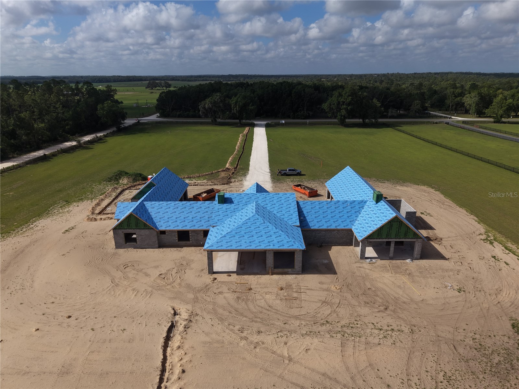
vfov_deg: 56.8
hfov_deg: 71.6
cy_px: 194
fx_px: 360
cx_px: 260
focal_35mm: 24
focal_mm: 8.67
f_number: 1.8
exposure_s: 1/1000
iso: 100
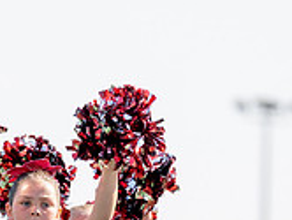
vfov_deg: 2.1
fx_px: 6074
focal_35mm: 719
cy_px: 312
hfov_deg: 2.8
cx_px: 60
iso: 100
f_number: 2.8
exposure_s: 1/1250
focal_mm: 200
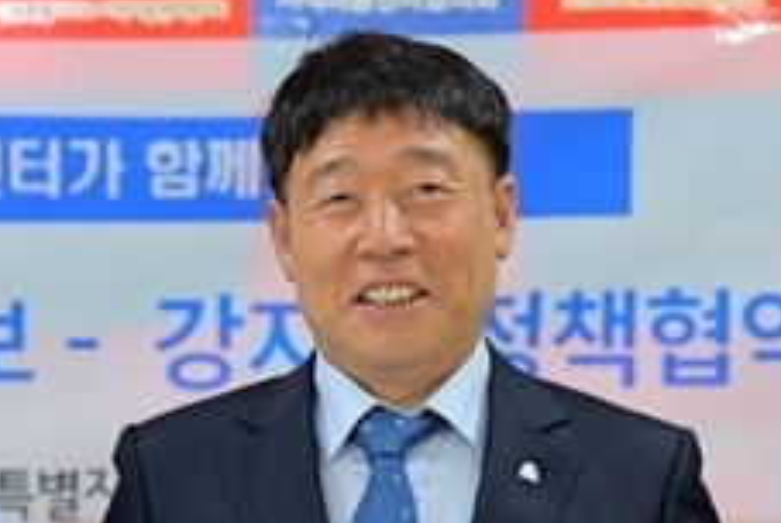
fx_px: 2520
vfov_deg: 11.7
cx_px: 89
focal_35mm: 116
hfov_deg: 17.4
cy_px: 590
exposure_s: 1/500
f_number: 2.8
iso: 500
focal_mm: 42
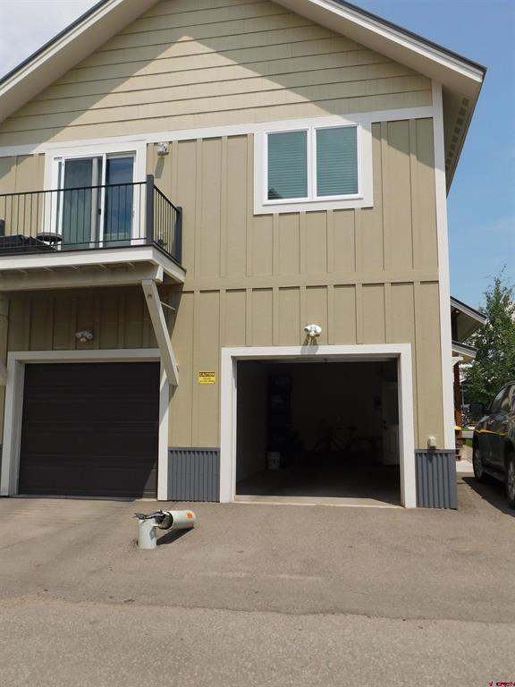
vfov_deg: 60.0
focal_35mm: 30
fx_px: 595
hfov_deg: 46.8
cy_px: 344
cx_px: 258
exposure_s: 1/640
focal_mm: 5.3
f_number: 6.4
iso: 125
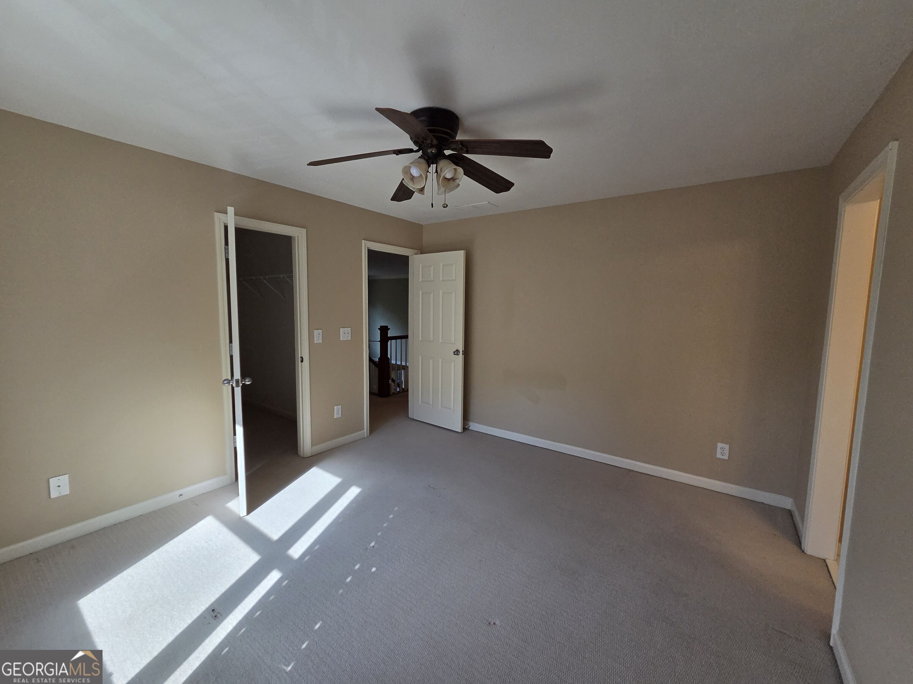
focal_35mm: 13
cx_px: 456
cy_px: 342
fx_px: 343
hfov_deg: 106.2
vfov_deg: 89.9
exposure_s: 1/719
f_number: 2.2
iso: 250
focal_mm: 2.2
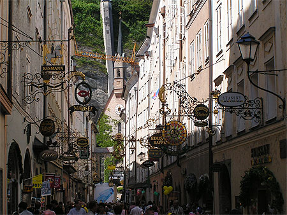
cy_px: 108
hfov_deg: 23.0
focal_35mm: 85
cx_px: 144
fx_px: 705
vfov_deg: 17.4
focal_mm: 14.1
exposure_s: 1/320
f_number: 5.6
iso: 50
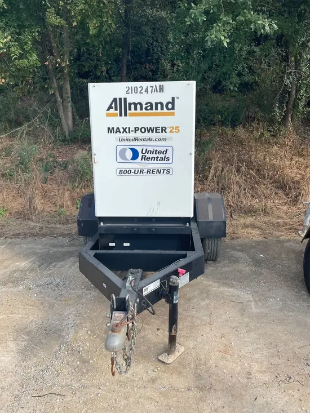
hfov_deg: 53.1
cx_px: 155
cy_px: 206
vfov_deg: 67.3
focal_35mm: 26
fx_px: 310
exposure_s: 1/2212
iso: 50
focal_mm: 4.2
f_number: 1.6
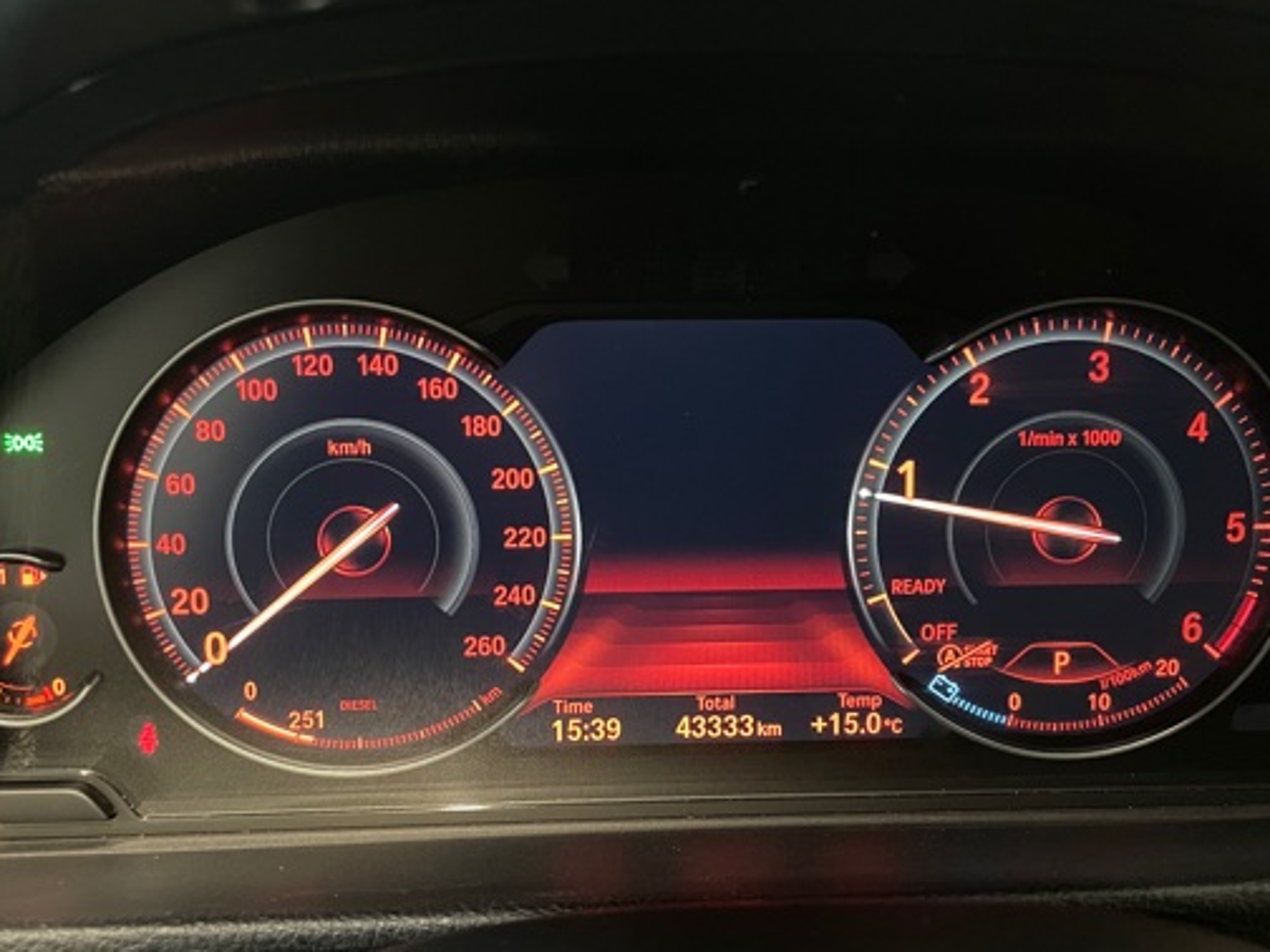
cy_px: 491
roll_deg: -0.4
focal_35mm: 33
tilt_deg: -24.8
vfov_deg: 42.9
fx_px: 1211
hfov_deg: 55.3
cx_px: 663
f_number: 1.6
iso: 1000
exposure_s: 1/25
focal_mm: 4.2
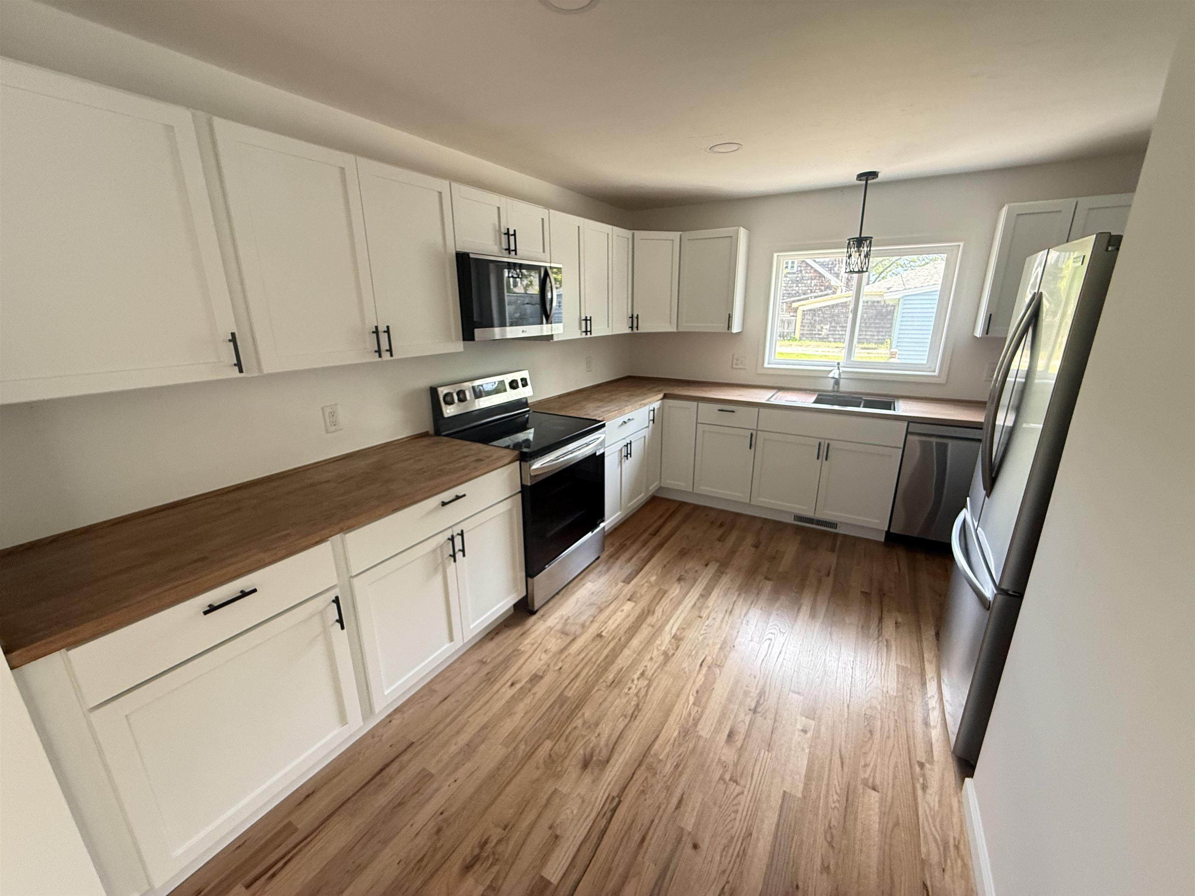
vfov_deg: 85.7
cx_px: 598
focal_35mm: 14
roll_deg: +0.8
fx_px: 483
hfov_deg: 102.1
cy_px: 448
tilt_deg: -15.2
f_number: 2.2
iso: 320
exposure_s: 1/99
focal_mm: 2.22
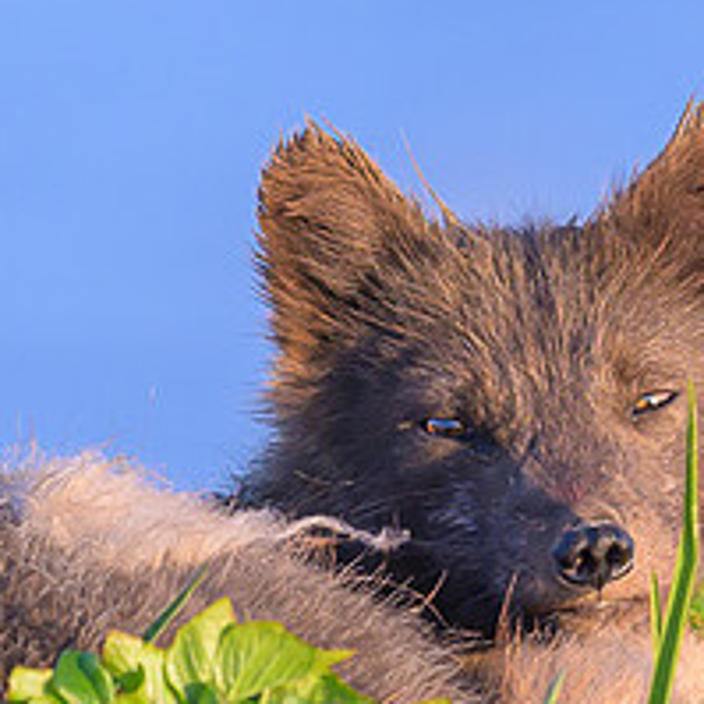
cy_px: 159
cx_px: 784
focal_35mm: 2807
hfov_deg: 0.6
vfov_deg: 0.6
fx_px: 64587
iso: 800
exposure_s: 1/800
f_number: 5.6
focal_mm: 560
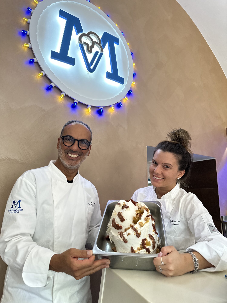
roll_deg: -0.3
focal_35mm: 24
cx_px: 114
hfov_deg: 56.8
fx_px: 210
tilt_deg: +11.4
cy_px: 152
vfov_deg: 71.6
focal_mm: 6.86
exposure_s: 1/50
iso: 125
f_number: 1.78
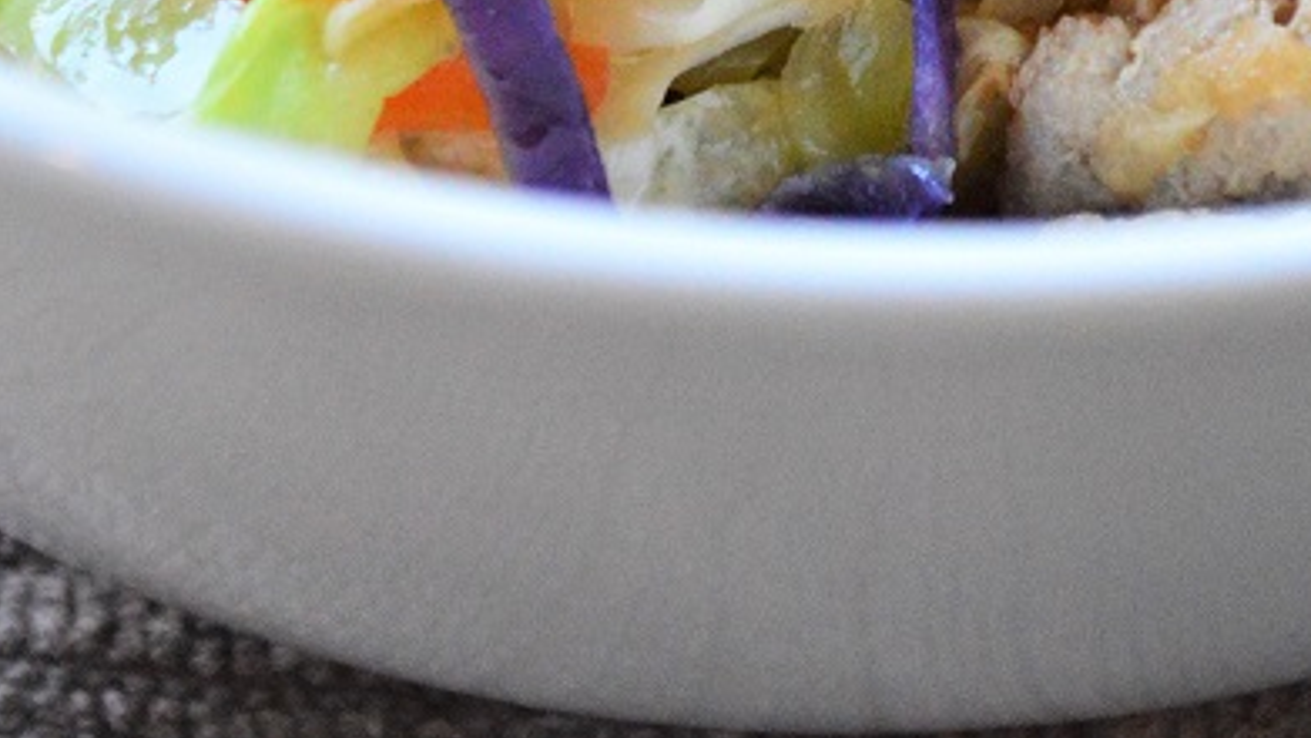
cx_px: 758
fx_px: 6049
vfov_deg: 6.9
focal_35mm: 174
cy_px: -389
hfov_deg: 12.4
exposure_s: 1/250
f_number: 5.6
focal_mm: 48
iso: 3200
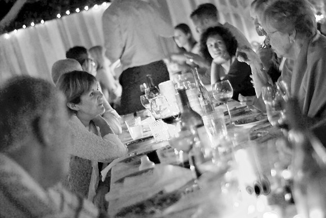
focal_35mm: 75
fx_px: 680
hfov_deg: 27.0
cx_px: 163
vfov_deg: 18.2
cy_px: 109
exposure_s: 1/10
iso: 1000
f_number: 1.8
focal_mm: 50
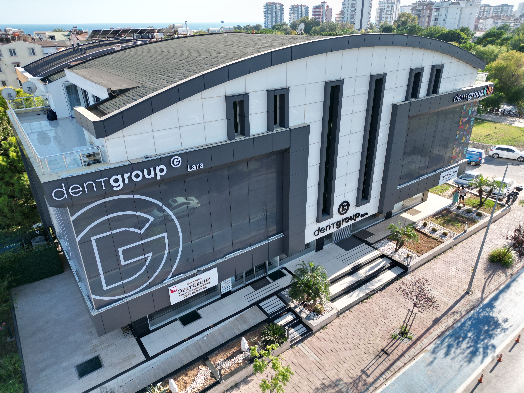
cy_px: 196
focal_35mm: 24
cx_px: 262
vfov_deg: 56.8
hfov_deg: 71.6
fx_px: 363
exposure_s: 1/1250
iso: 140
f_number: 1.7
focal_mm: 6.72
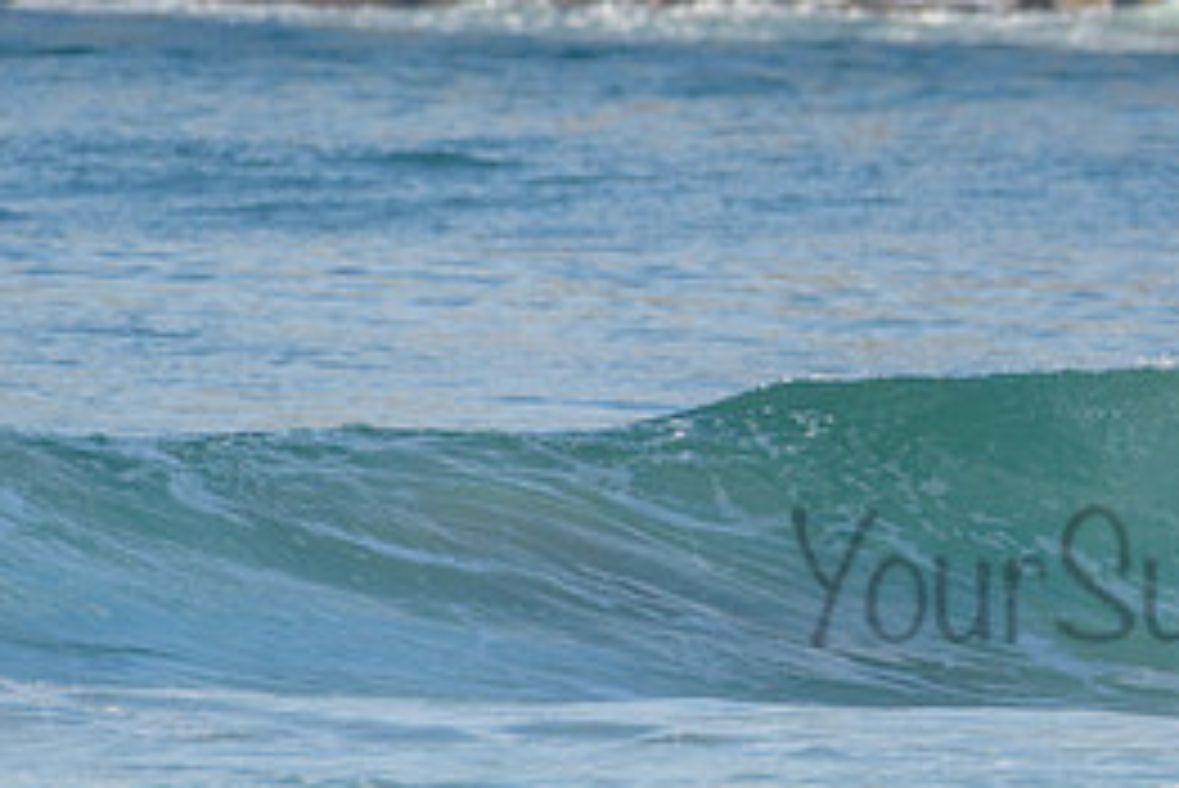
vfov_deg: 1.0
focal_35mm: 1355
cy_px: 367
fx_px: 44399
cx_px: 1538
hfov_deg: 1.5
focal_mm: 500
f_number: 5.6
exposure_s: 1/2000
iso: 450
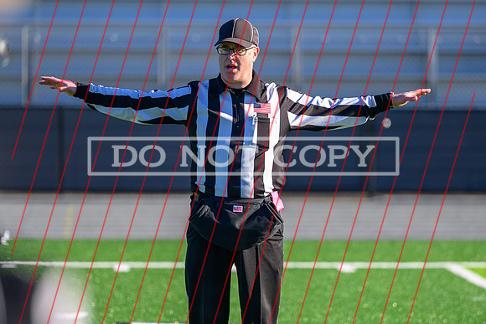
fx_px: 3426
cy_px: 198
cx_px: 240
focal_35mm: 254
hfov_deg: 8.1
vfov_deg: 5.4
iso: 140
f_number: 2.8
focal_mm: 175
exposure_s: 1/1000
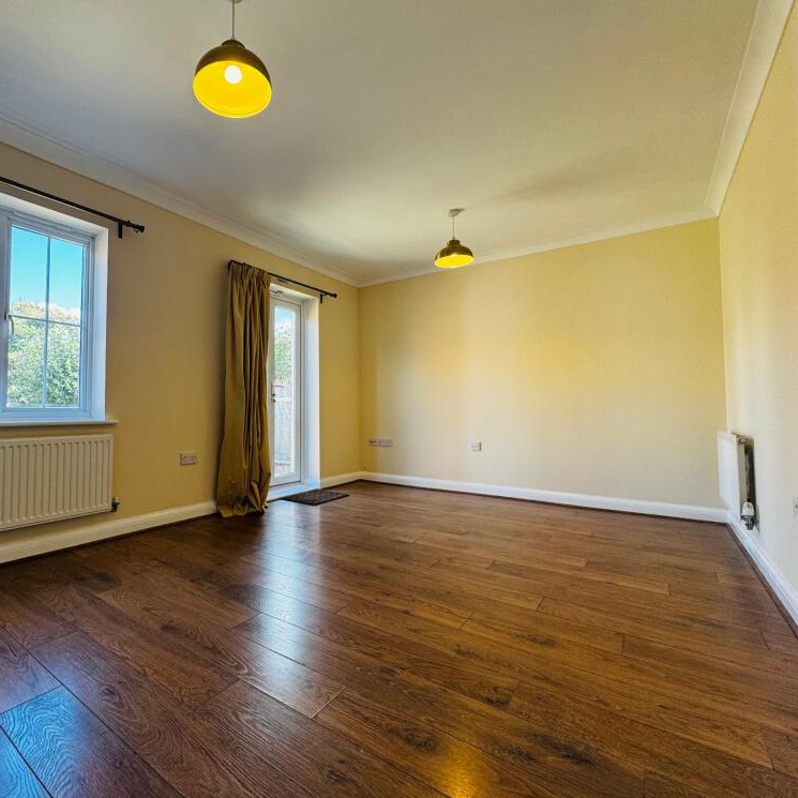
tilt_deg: +2.6
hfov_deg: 82.0
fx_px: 443
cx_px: 287
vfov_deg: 84.0
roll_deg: +0.4
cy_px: 394
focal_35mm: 17
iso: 80
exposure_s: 1/100
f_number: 2.2
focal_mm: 2.22
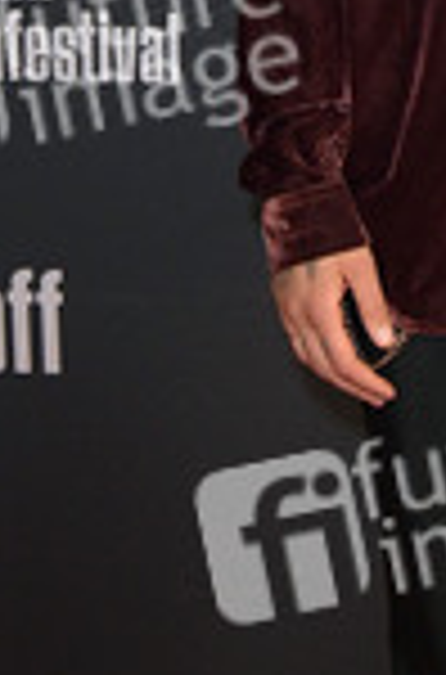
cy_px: -158
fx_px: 2002
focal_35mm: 107
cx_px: 559
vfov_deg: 18.1
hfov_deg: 12.4
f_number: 6.3
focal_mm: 40
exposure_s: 1/250
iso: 1600
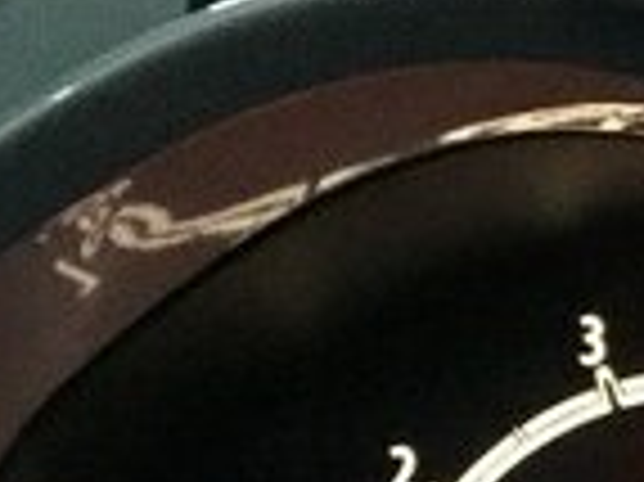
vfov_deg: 10.8
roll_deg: +0.1
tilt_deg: -19.4
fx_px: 2491
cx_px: 1293
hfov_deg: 12.8
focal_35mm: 134
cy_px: 651
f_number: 2.2
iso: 800
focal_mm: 4.15
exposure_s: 1/17
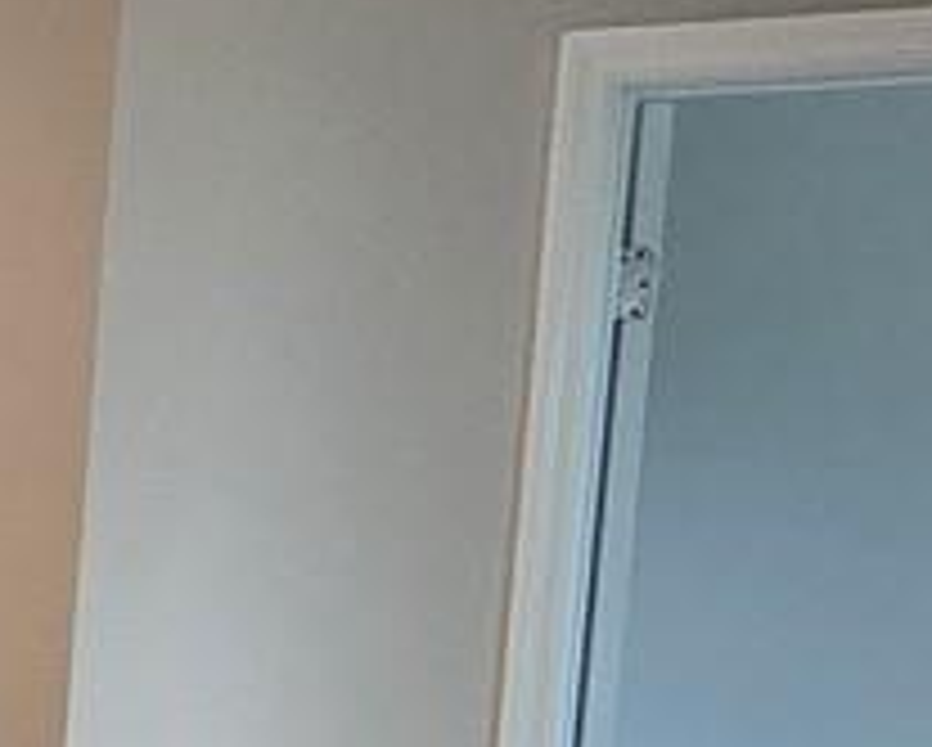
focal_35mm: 98
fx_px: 2706
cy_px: 864
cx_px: -1301
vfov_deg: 15.2
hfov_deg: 13.9
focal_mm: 2.2
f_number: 2.2
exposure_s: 1/60
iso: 250
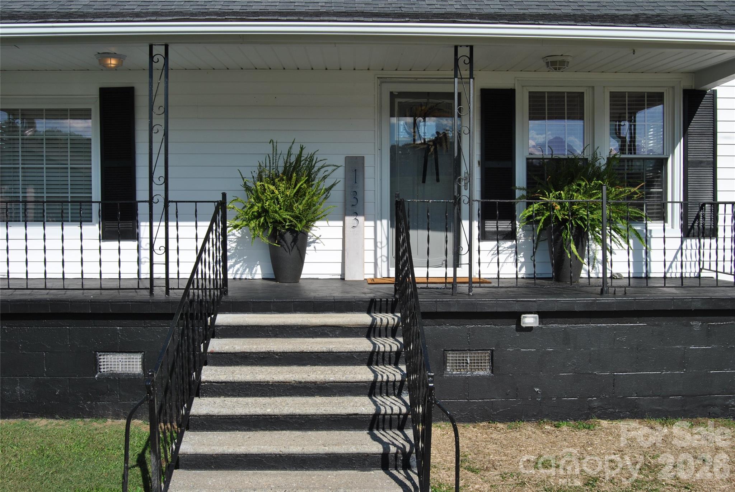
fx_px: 705
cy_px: 246
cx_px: 368
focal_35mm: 34
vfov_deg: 38.4
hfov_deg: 55.1
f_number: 9
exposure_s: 1/320
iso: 100
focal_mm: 23
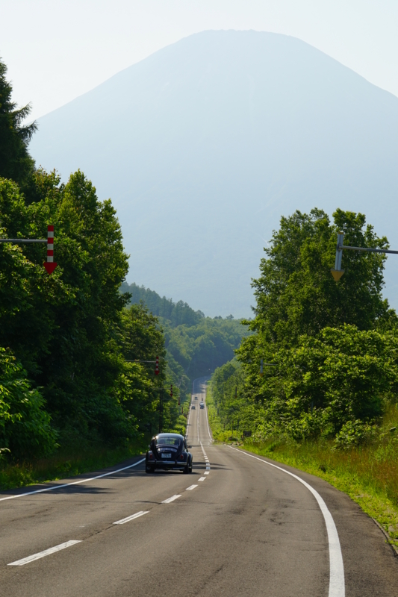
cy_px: 298
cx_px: 199
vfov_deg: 18.0
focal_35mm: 114
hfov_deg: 12.0
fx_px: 1891
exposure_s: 1/250
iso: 100
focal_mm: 76
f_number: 11
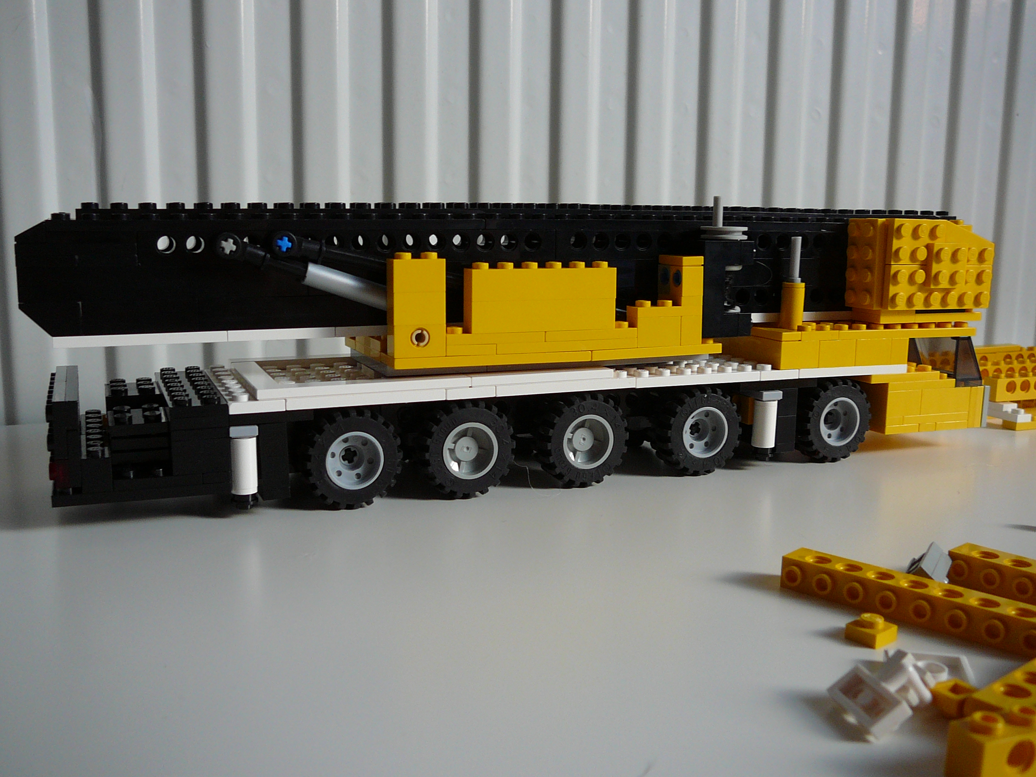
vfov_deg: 40.7
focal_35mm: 35
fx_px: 1047
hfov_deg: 52.6
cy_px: 388
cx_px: 518
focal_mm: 5.2
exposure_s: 1/40
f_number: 2.8
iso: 100
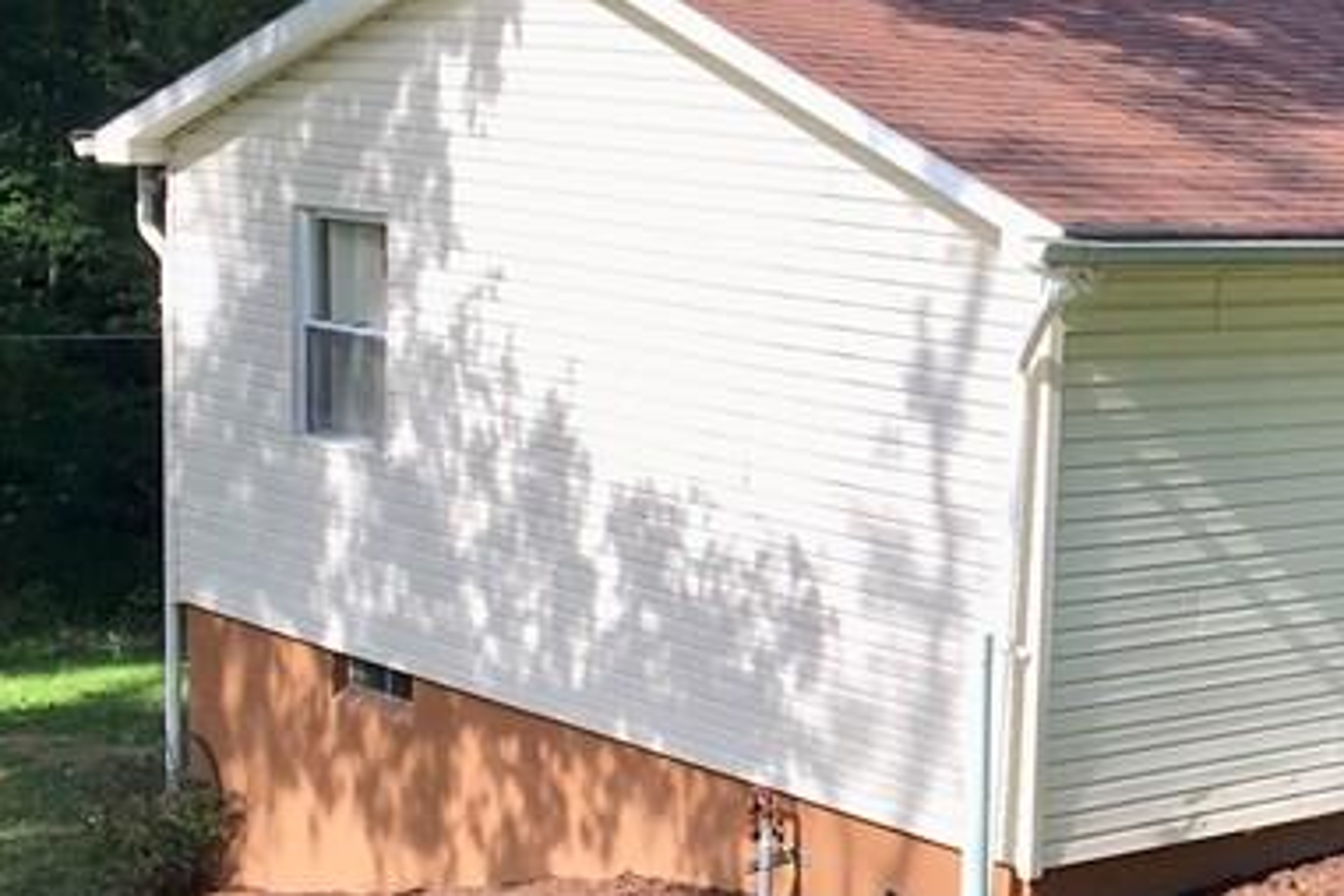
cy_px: 674
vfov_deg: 16.8
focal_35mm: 81
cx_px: 1122
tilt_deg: -10.3
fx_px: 3024
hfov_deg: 24.6
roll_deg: -2.0
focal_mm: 4.15
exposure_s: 1/725
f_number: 2.2
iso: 25
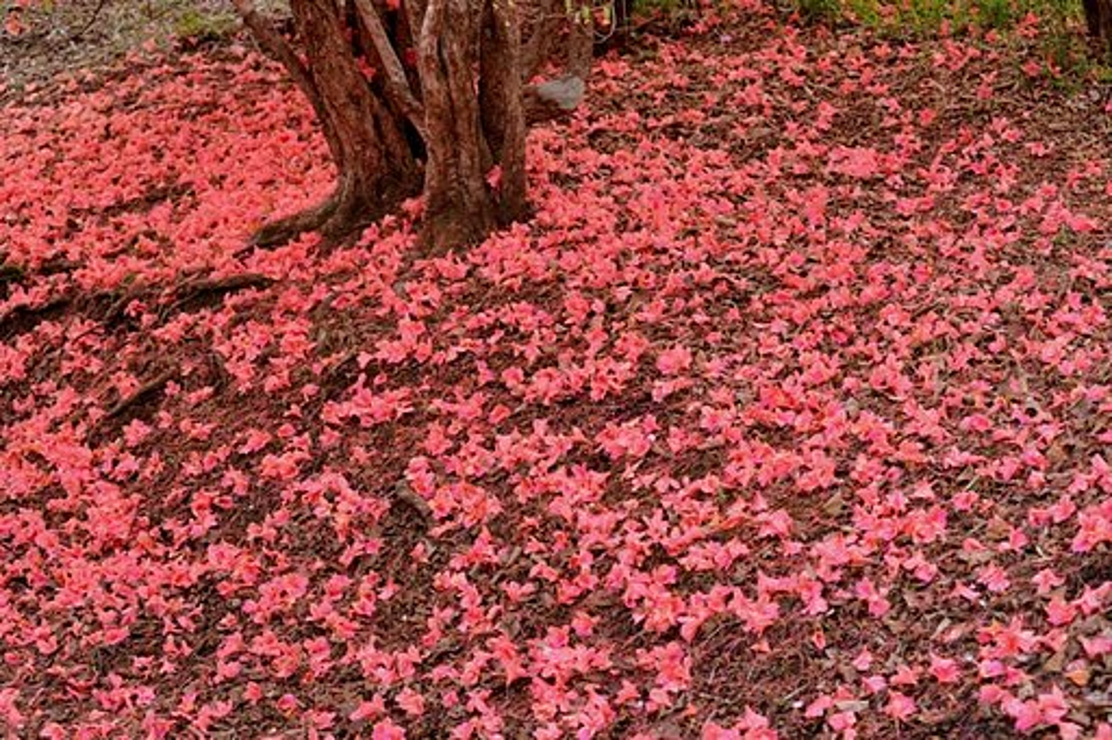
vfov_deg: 17.1
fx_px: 2470
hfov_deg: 25.4
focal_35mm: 80
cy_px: 370
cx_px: 556
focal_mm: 80
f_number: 6.3
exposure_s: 1/50
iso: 200
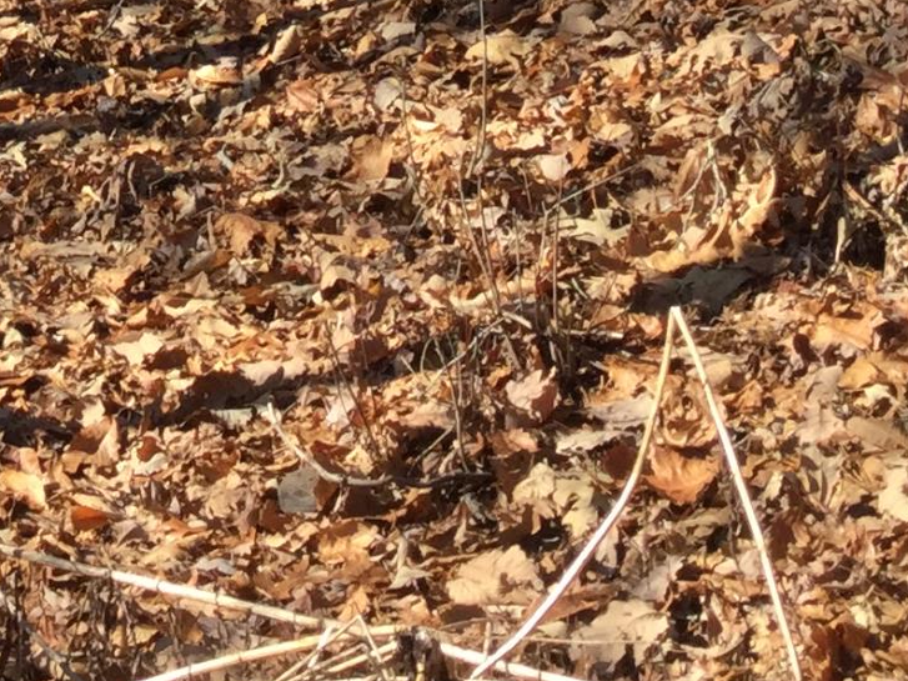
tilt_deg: +5.4
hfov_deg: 15.1
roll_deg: -1.2
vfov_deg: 10.6
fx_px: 3357
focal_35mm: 128
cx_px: -29
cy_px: -701
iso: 25
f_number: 2.4
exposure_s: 1/512
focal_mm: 3.3
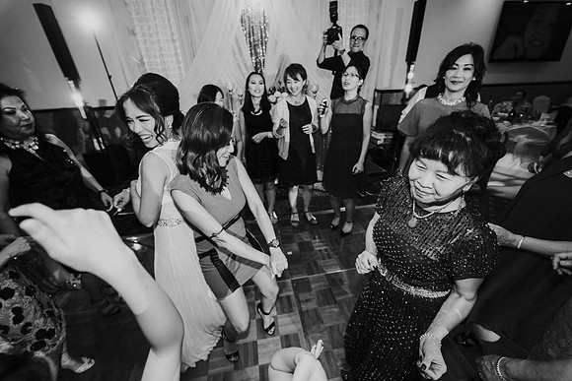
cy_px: 190
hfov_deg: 104.2
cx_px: 286
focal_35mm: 14
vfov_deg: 81.2
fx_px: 222
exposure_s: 1/160
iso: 800
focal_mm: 14
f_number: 2.8
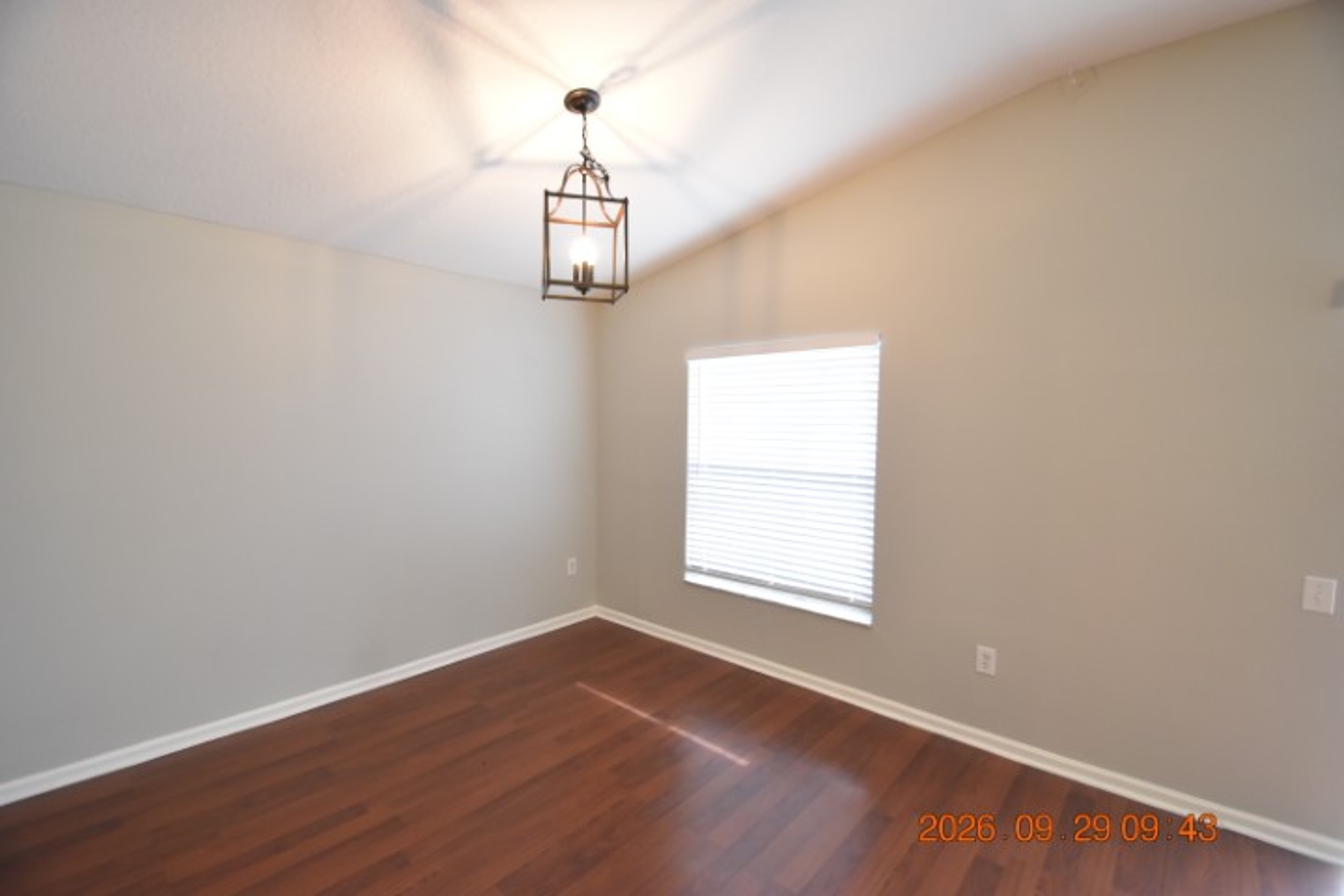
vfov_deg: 77.3
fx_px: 560
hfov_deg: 100.4
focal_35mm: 15
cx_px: 672
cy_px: 448
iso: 1250
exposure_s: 1/60
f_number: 3.5
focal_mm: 10
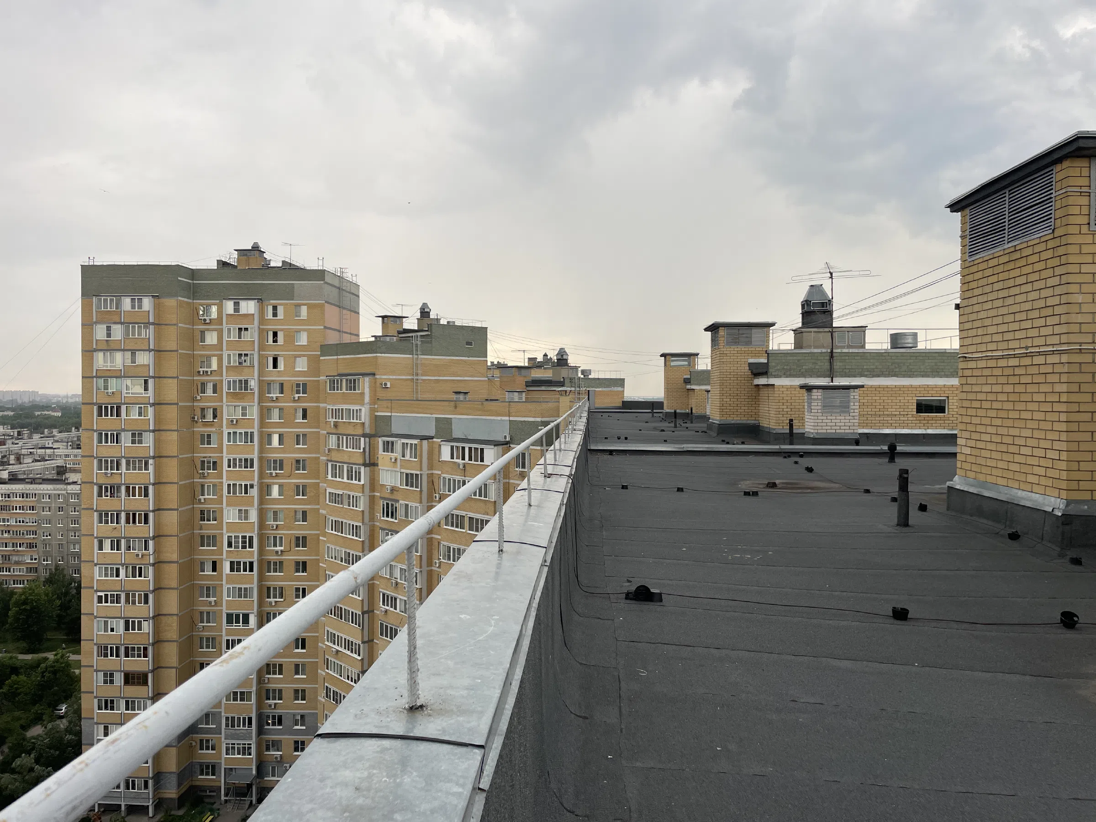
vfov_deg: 53.1
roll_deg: -2.3
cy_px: 411
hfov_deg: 67.3
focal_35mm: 26
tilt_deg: +0.9
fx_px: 823
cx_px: 548
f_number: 1.6
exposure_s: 1/264
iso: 32
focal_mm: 4.2
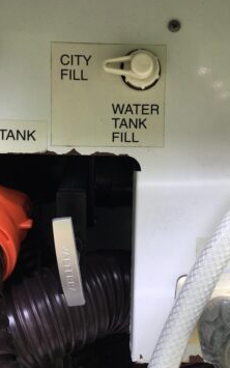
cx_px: 119
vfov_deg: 52.6
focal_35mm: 37
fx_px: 371
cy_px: 165
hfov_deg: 34.4
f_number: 2.4
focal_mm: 3.3
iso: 32
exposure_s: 1/120
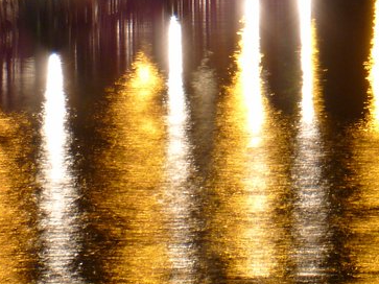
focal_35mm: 395
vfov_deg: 3.8
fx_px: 4323
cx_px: 520
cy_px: 212
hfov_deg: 5.0
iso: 80
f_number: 5.9
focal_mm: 25.2
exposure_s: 3.2
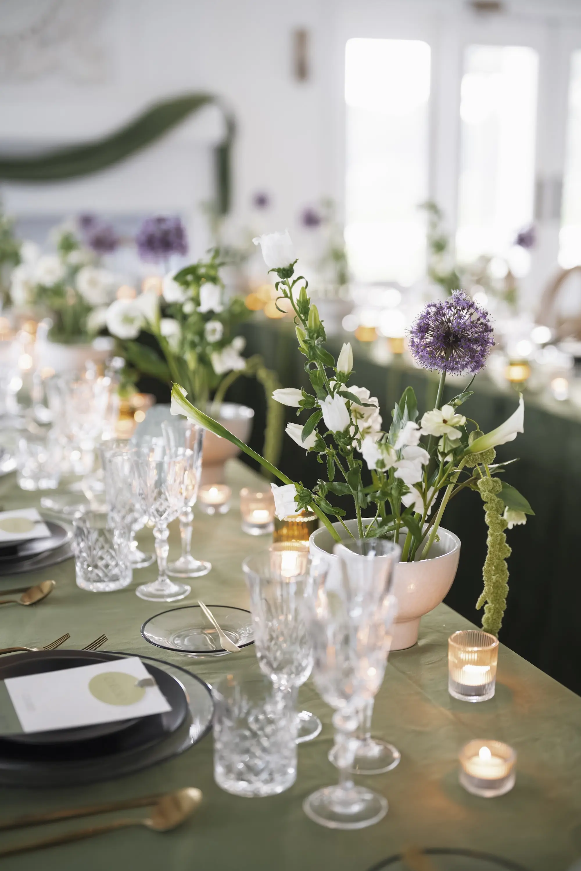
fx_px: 1210
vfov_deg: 39.6
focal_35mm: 50
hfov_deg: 27.0
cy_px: 436
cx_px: 290
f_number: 1.6
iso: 1600
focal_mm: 50
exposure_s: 1/500
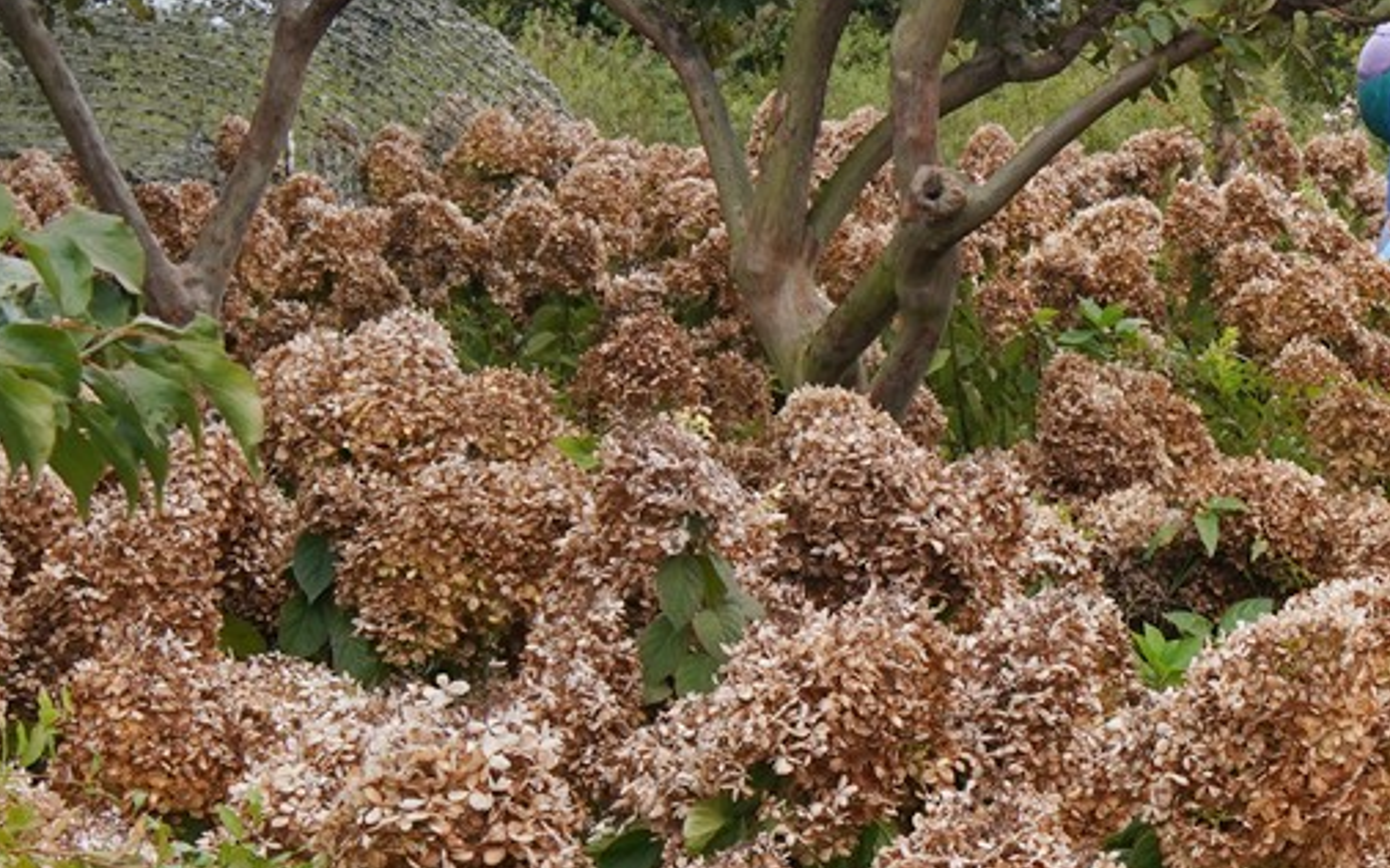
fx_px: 5340
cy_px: 654
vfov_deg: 9.3
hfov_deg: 13.7
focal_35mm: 141
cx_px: 2269
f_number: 10
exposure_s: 1/100
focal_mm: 35
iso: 400
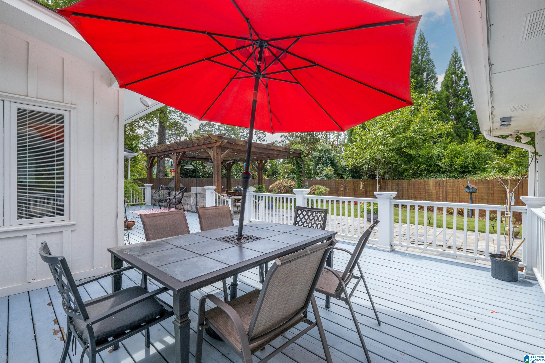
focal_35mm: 15
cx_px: 272
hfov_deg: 100.4
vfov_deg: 77.3
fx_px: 227
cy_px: 182
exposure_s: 1/1000
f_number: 7.1
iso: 1250
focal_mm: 10
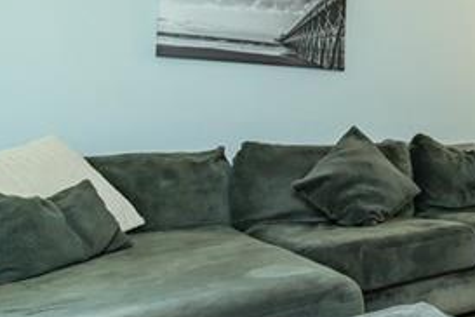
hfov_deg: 37.7
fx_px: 581
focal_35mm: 44
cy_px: 112
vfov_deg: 30.3
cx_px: 513
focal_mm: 10
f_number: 6.3
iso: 200
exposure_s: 1/4
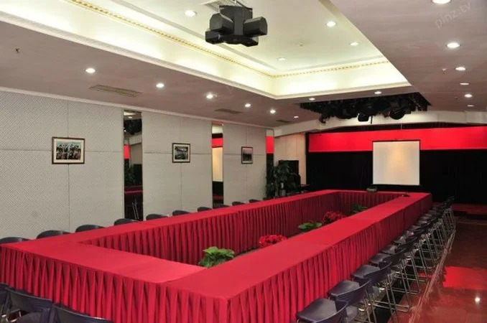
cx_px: 244
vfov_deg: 46.3
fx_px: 378
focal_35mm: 28
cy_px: 162
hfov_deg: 65.5
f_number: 4.5
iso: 800
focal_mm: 28
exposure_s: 1/30
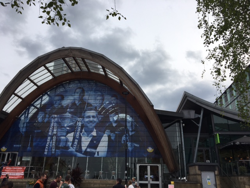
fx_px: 209
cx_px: 125
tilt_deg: +20.4
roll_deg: -1.0
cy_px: 94
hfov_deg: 61.7
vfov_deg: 48.2
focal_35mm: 29
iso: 25
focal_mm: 4.15
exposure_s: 1/1115
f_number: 2.2
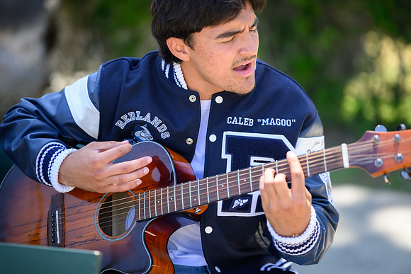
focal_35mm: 85
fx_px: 971
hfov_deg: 23.9
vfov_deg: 16.1
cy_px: 137
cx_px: 206
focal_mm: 85
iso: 100
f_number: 1.8
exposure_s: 1/400
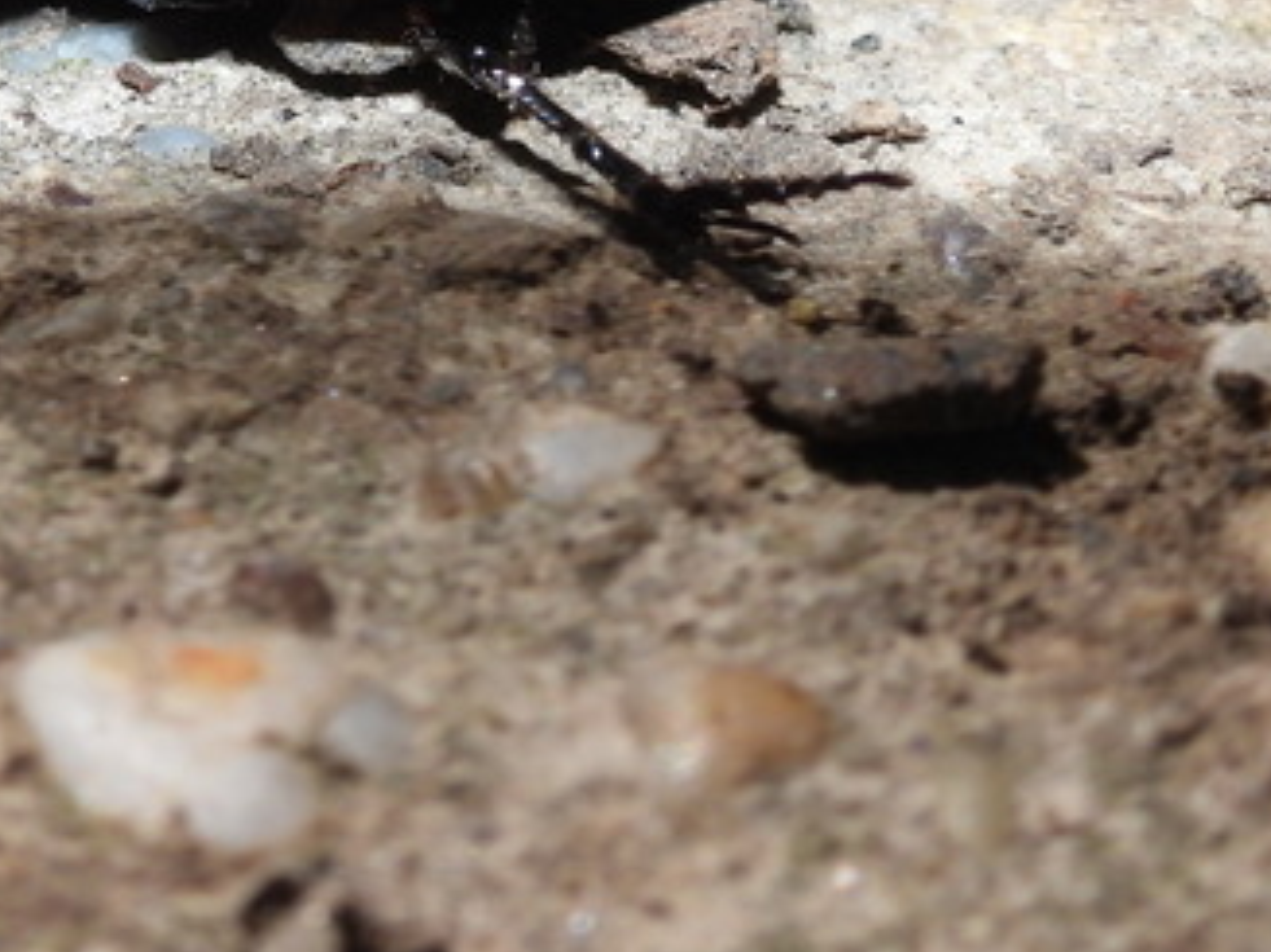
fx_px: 8148
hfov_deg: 8.9
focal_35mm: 222
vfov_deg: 6.6
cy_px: -221
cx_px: 68
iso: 100
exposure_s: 1/160
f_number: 5
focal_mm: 15.2
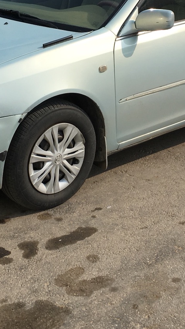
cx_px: 99
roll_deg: +0.2
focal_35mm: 72
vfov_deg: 29.0
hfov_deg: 16.8
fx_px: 628
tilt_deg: -18.9
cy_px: 90
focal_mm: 4.15
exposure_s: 1/1876
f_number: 2.2
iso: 25
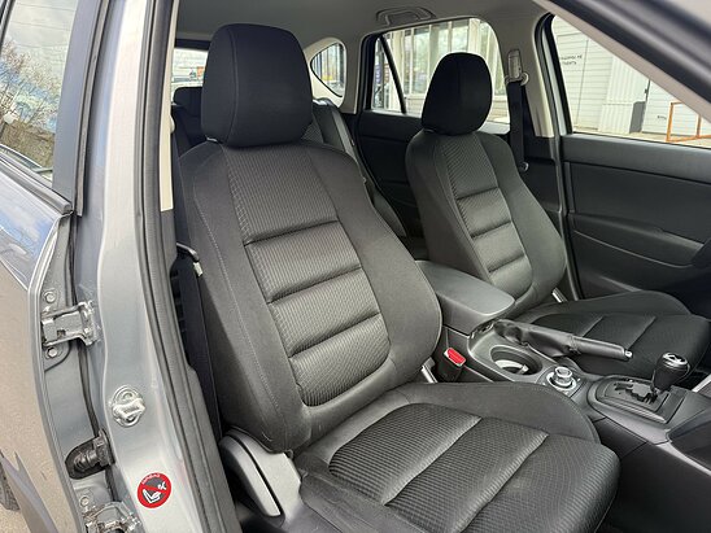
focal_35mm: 24
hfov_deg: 71.6
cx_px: 356
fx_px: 493
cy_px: 266
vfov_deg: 56.8
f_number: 1.78
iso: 100
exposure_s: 1/387
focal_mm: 6.76
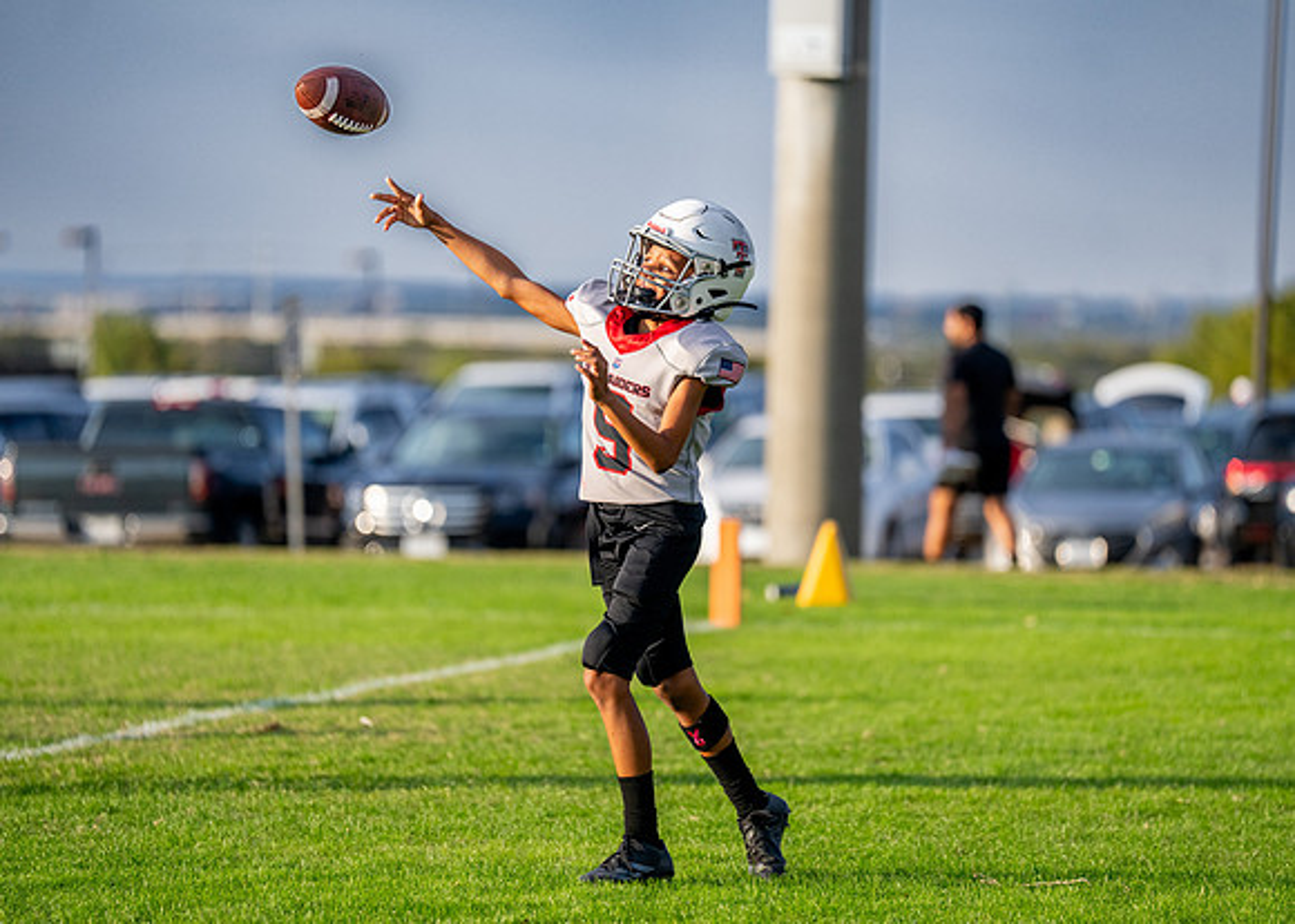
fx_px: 8229
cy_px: 463
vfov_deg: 6.4
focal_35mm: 224
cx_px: 661
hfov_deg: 9.0
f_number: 2.8
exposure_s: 1/3200
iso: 400
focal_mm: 200
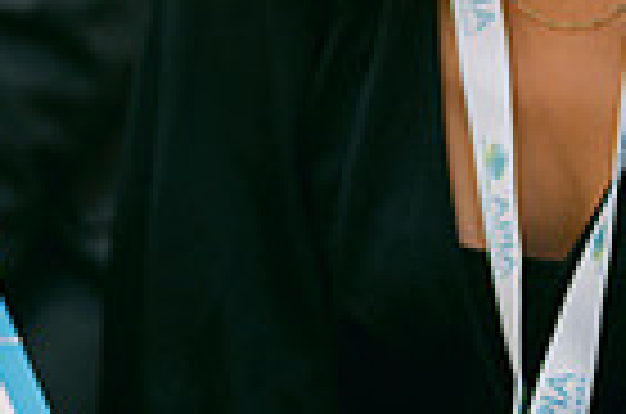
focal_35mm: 209
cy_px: -140
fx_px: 3626
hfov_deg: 9.8
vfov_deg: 6.5
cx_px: 491
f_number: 2
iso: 500
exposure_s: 1/125
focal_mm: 50
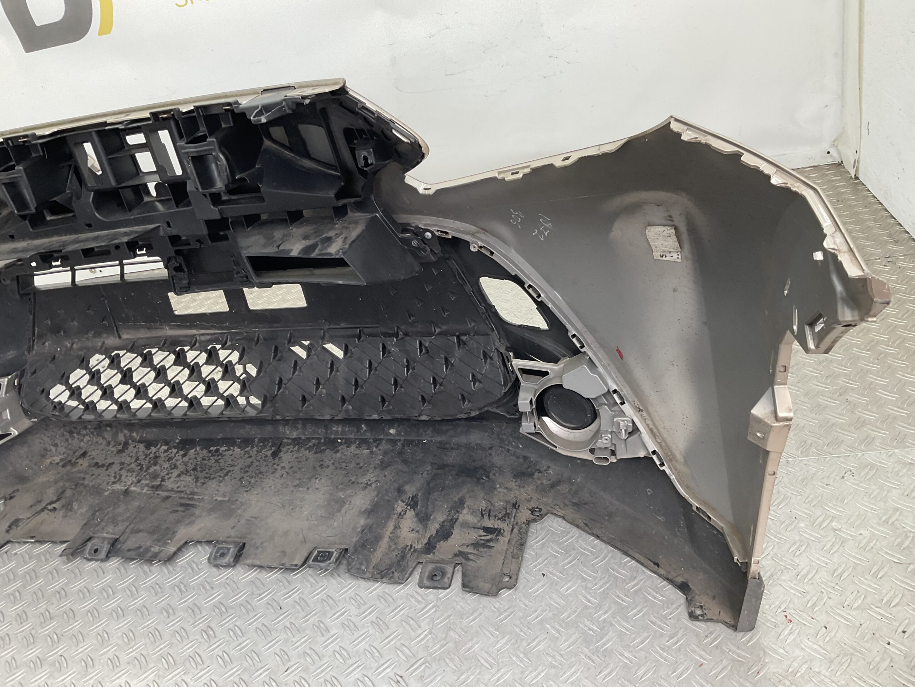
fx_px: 767
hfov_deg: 61.7
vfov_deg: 48.2
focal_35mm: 29
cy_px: 344
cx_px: 458
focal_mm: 3
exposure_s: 1/120
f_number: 1.8
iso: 40
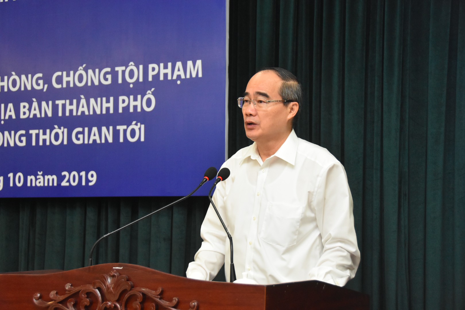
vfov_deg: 18.9
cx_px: 232
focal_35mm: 72
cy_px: 155
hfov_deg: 28.1
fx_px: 930
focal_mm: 48
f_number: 4.5
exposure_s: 1/200
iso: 3200
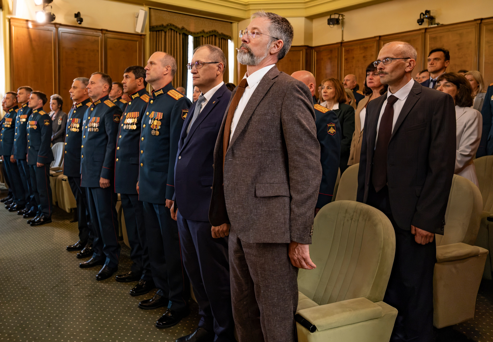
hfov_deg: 62.7
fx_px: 400
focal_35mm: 29
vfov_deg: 46.2
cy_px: 142
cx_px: 193
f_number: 2.8
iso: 2000
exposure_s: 1/60
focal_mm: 16
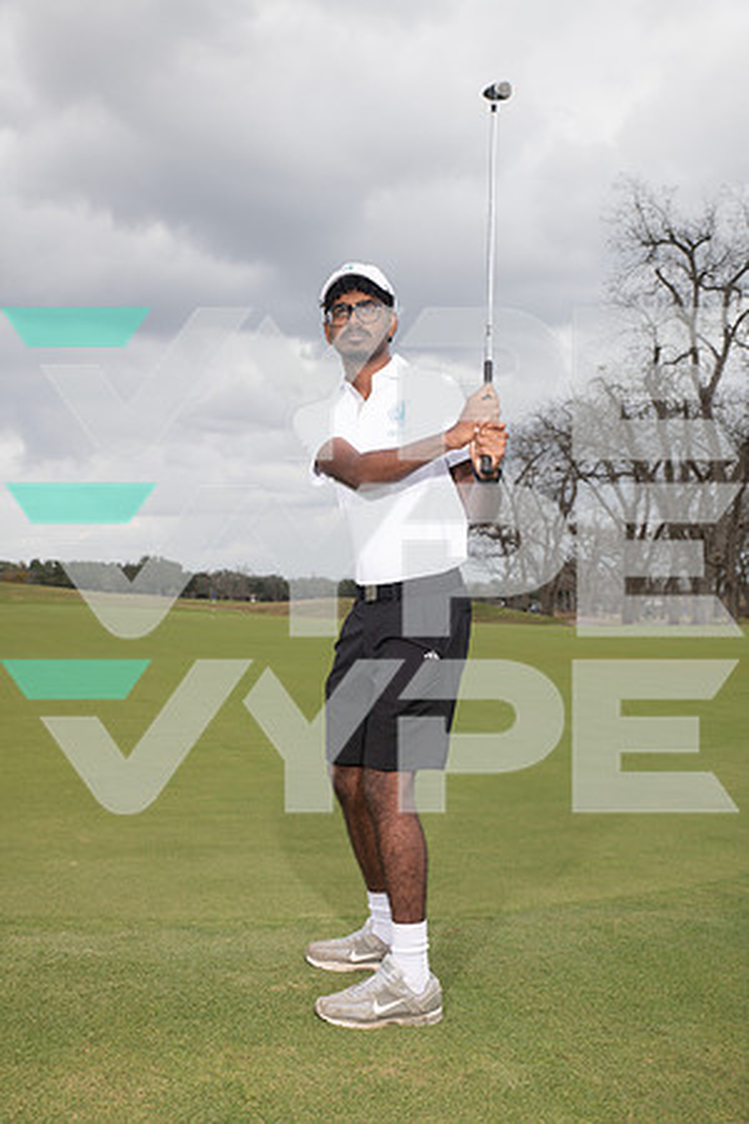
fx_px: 1248
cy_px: 562
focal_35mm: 40
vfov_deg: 48.5
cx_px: 374
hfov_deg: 33.4
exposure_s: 1/320
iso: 100
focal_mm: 40
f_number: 6.3
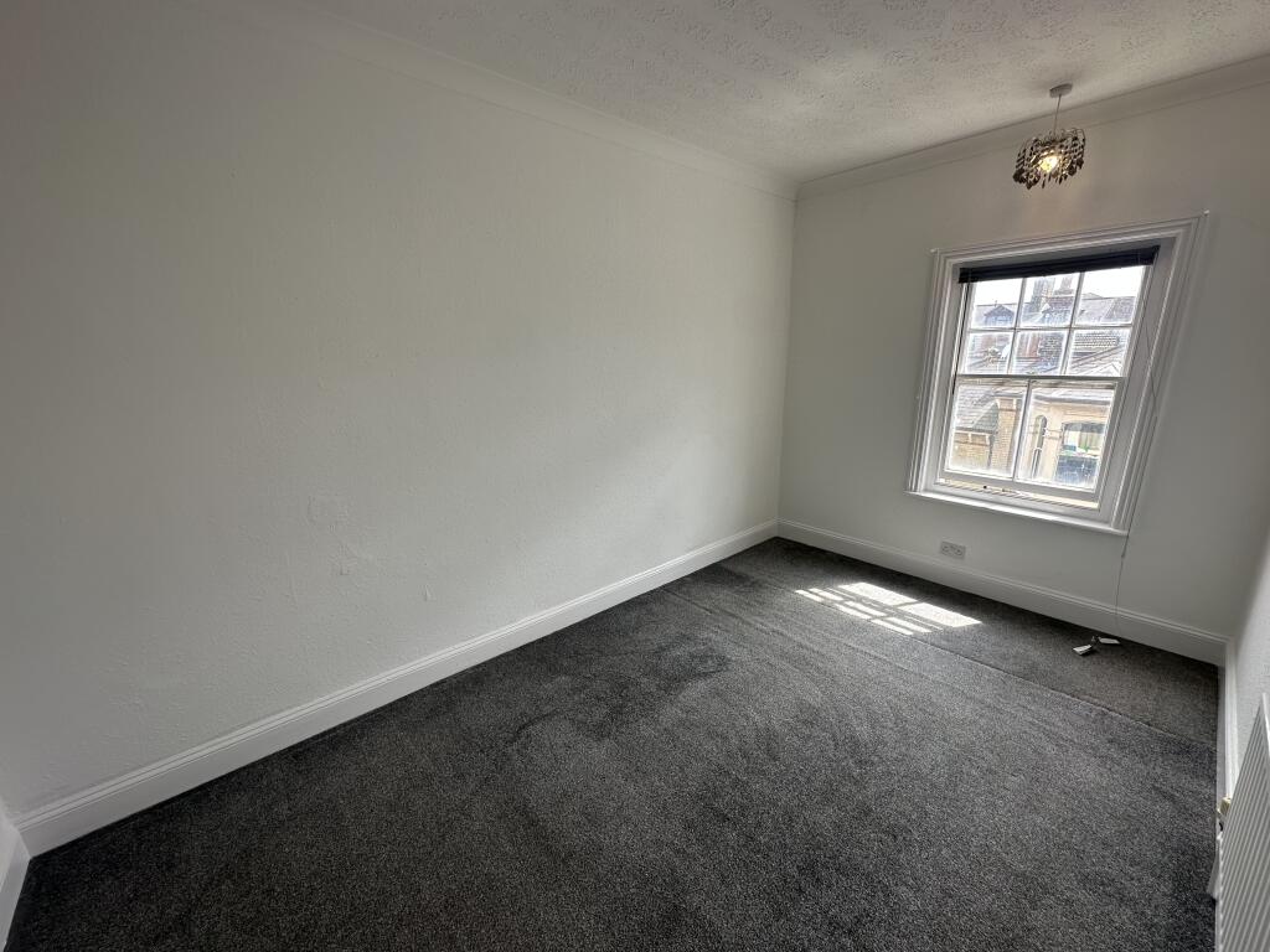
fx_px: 514
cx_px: 635
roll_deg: +0.9
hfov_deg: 102.1
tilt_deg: -14.2
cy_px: 476
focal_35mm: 14
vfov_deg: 85.7
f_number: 2.2
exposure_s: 1/172
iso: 40
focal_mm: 2.22
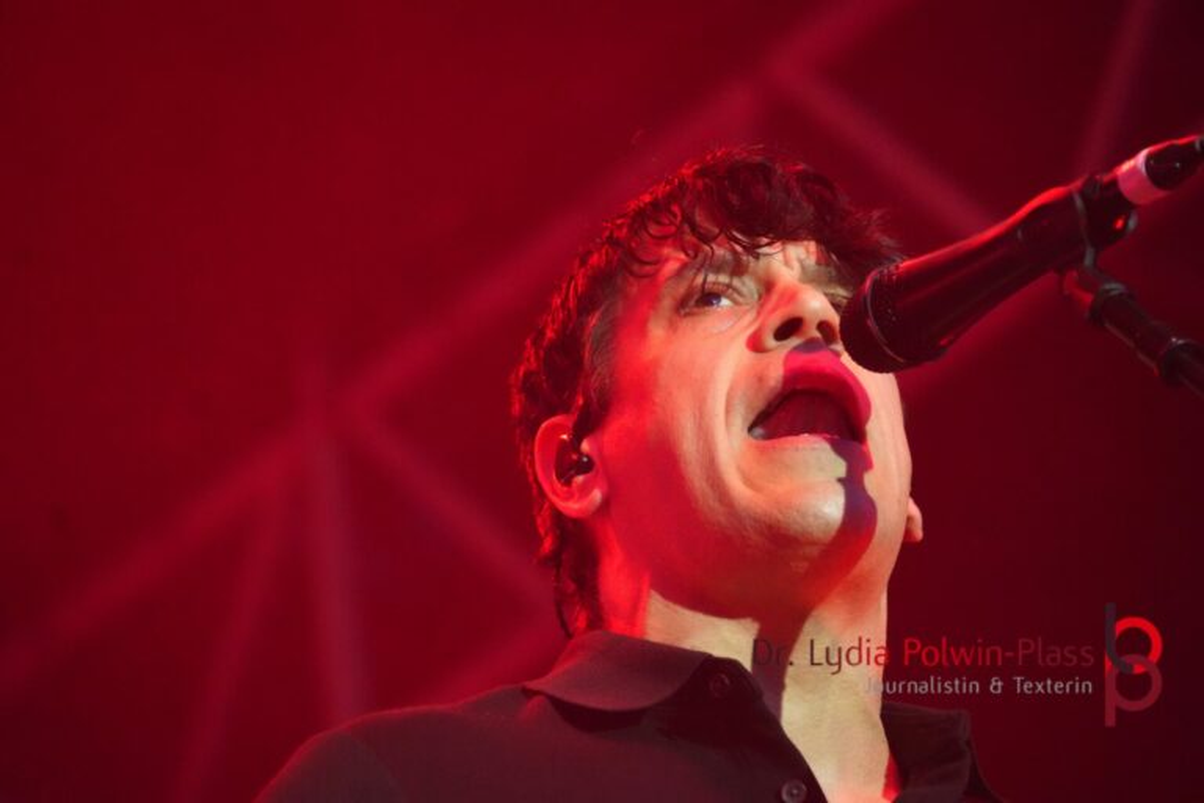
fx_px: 9180
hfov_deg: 7.5
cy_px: 402
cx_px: 602
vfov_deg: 5.0
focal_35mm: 274
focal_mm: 183
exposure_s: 1/200
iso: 6400
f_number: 6.3
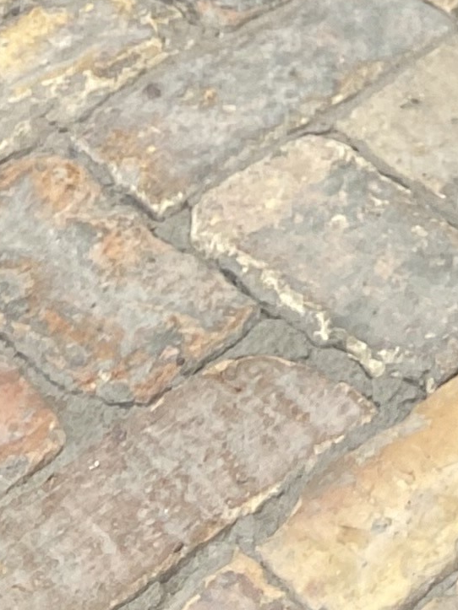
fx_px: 2559
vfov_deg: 10.9
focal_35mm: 145
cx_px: 1202
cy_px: -983
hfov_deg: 8.9
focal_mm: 4.25
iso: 32
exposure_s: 1/122
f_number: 1.8
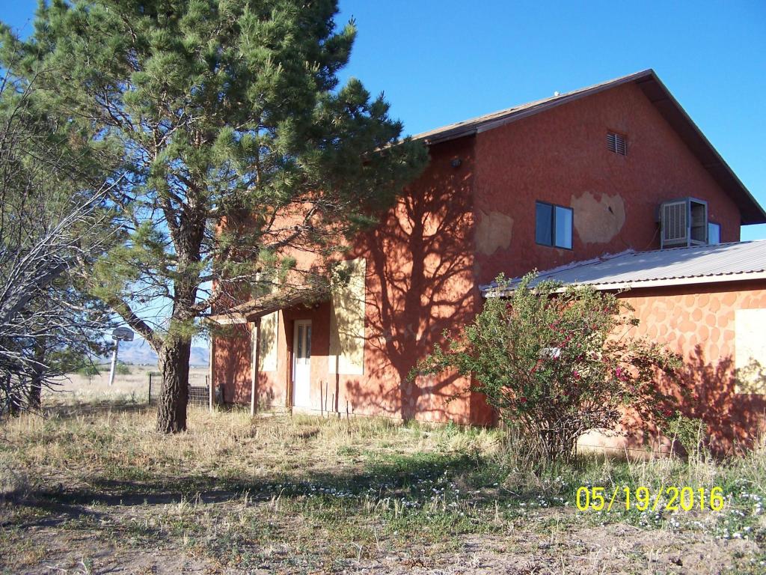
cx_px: 383
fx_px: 841
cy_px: 288
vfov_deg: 37.7
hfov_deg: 49.0
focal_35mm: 38
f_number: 2.8
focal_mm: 6.3
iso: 80
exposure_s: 1/500
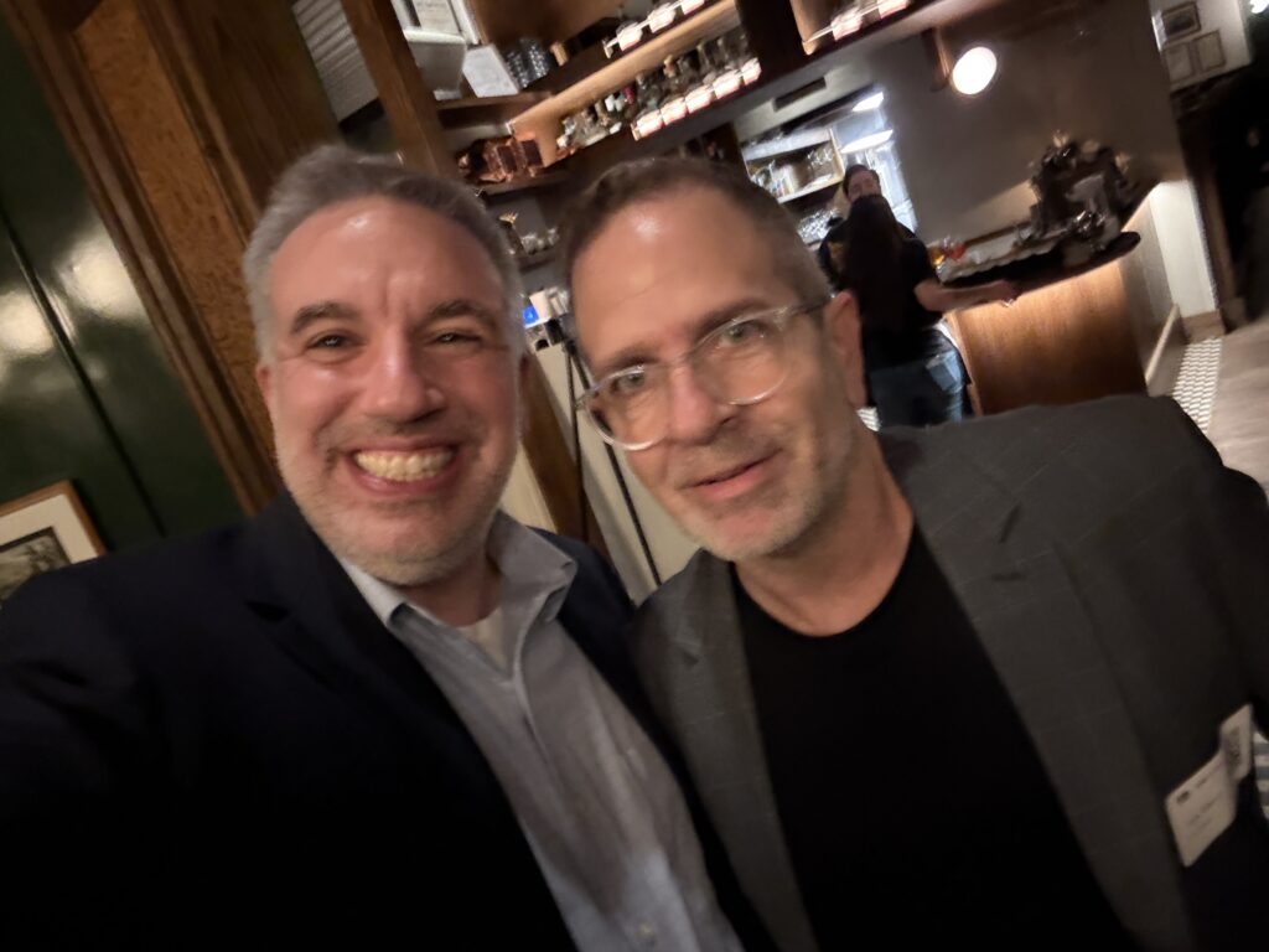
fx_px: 843
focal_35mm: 23
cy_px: 476
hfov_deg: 73.9
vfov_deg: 58.9
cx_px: 634
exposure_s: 1/15
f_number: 1.9
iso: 800
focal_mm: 2.69
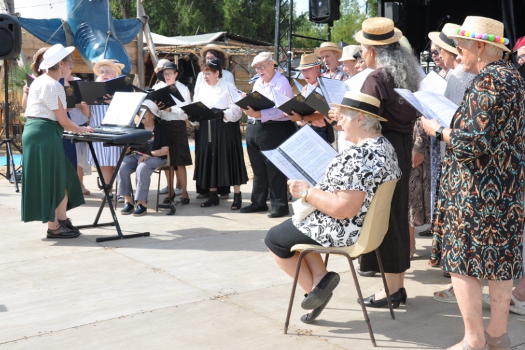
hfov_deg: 42.6
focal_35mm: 46
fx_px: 671
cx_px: 301
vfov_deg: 29.3
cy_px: 162
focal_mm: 24
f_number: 9
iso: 200
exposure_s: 1/320
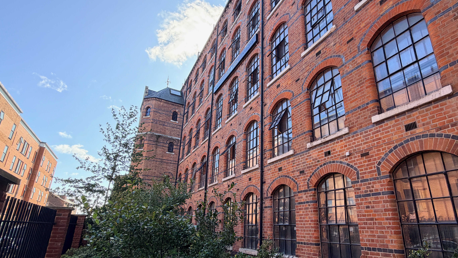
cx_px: 261
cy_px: 155
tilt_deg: +17.7
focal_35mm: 19
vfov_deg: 57.9
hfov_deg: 89.0
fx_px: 231
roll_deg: -0.6
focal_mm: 2.22
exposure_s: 1/221
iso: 50
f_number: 2.2
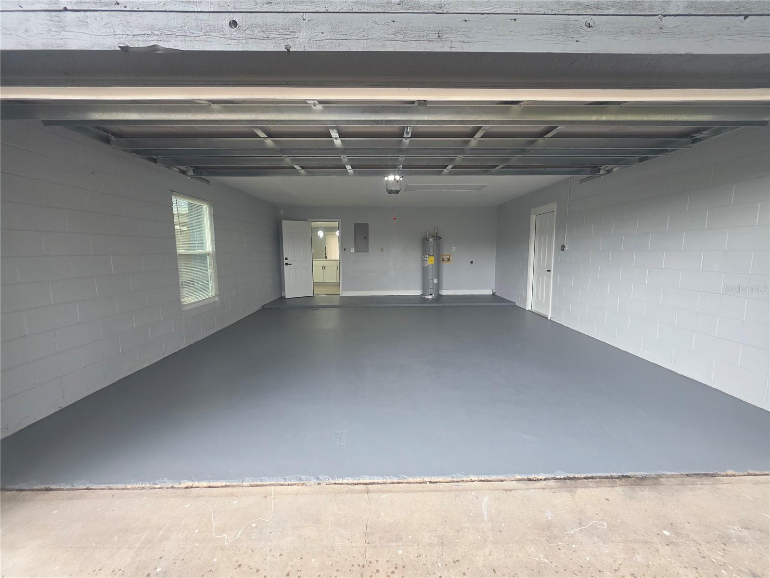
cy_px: 289
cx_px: 385
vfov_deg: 89.9
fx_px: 289
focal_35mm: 13
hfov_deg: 106.2
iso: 200
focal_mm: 2.2
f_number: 1.9
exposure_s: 1/120
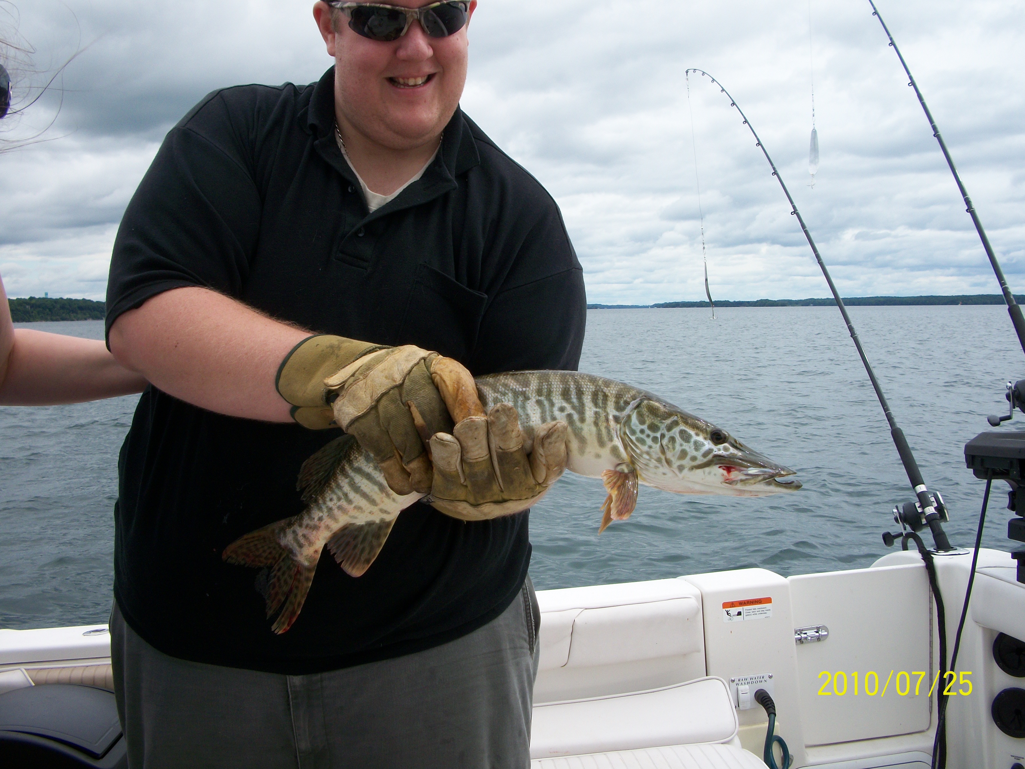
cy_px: 384
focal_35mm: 35
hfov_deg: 52.6
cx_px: 512
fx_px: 1036
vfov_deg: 40.7
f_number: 5.6
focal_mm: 6.3
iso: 80
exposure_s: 1/250
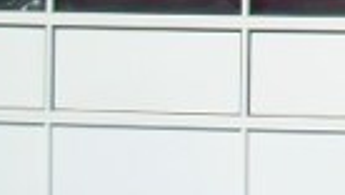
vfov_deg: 5.0
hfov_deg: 8.2
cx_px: 848
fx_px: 2198
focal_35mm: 240
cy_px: -155
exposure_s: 1/420
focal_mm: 6.3
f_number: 4.6
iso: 50
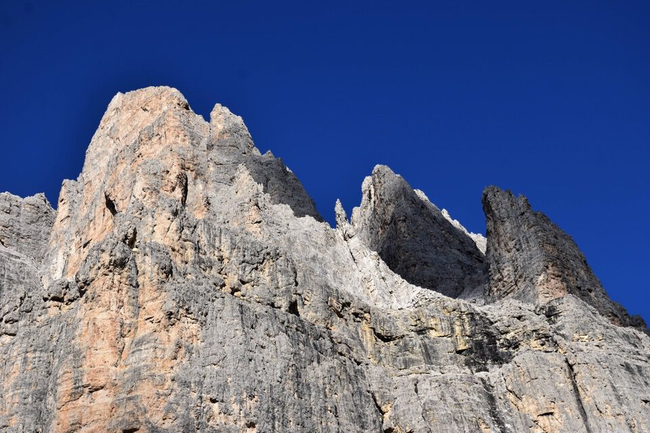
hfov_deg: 31.9
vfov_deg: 21.6
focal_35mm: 63
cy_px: 216
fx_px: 1137
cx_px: 325
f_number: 8
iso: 100
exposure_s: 1/320
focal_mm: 42
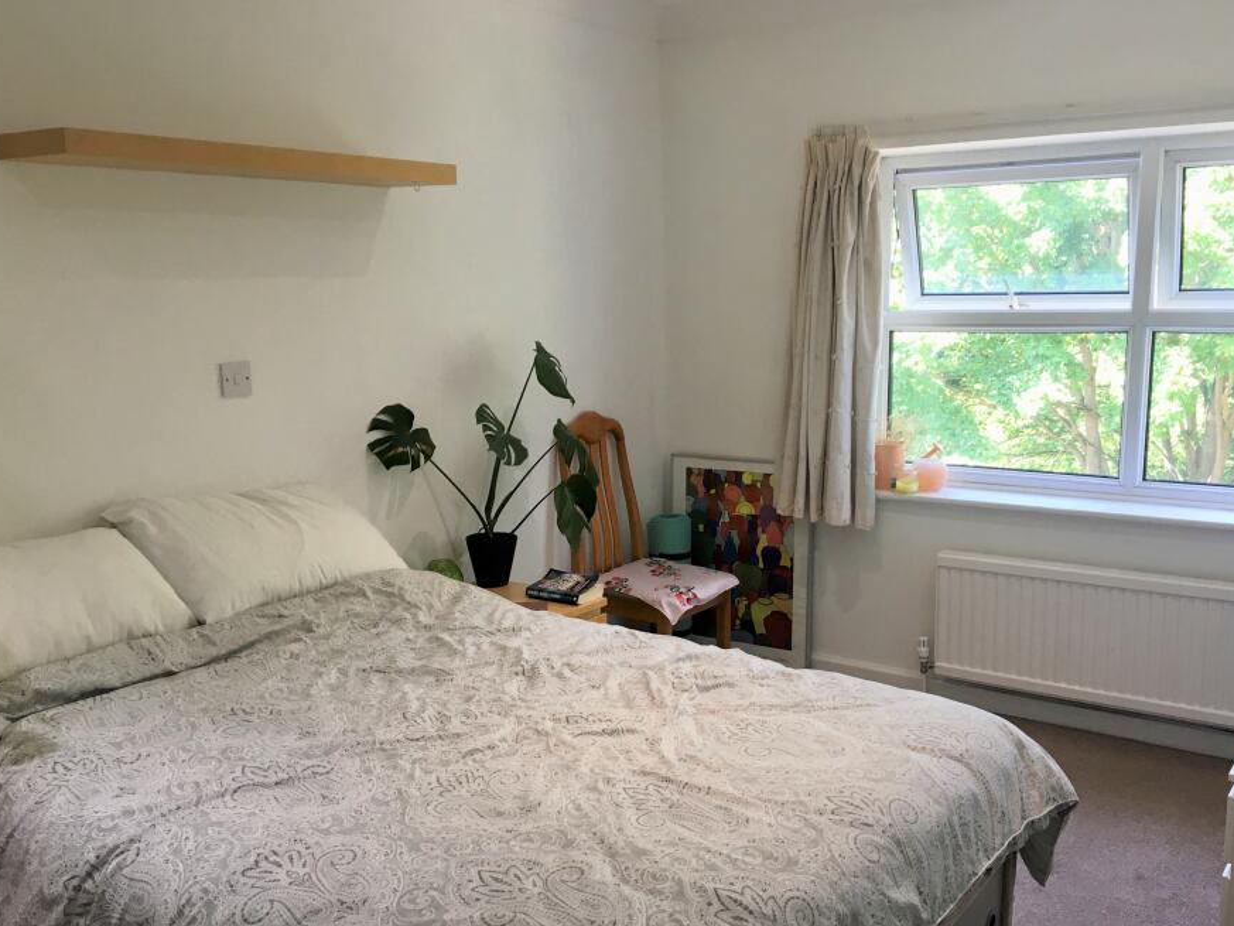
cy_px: 520
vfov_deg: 41.7
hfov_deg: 53.8
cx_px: 681
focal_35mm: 34
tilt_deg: -9.9
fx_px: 1212
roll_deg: +1.0
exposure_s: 1/33
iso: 25
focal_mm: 4.15
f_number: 2.2
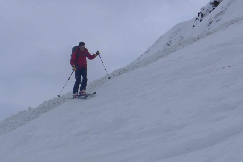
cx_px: 122
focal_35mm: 120
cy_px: 81
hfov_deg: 17.1
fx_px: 810
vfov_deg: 11.4
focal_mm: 19.2
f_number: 4
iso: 80
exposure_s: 1/800
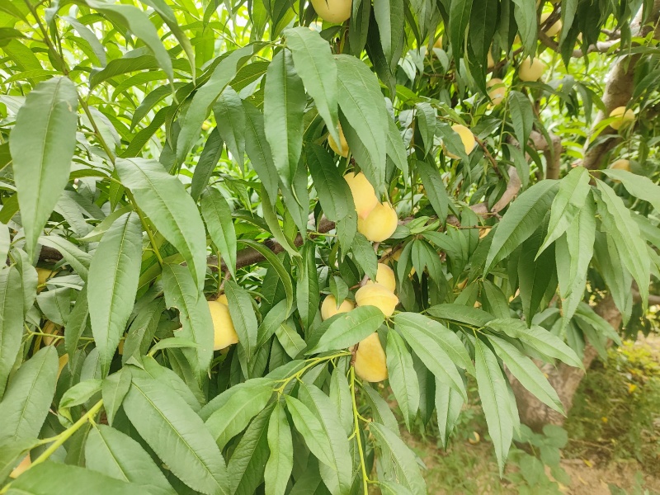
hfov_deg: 71.6
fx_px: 458
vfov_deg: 56.8
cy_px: 248
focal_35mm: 24
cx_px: 330
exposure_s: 1/400
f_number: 1.65
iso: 784
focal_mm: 5.26
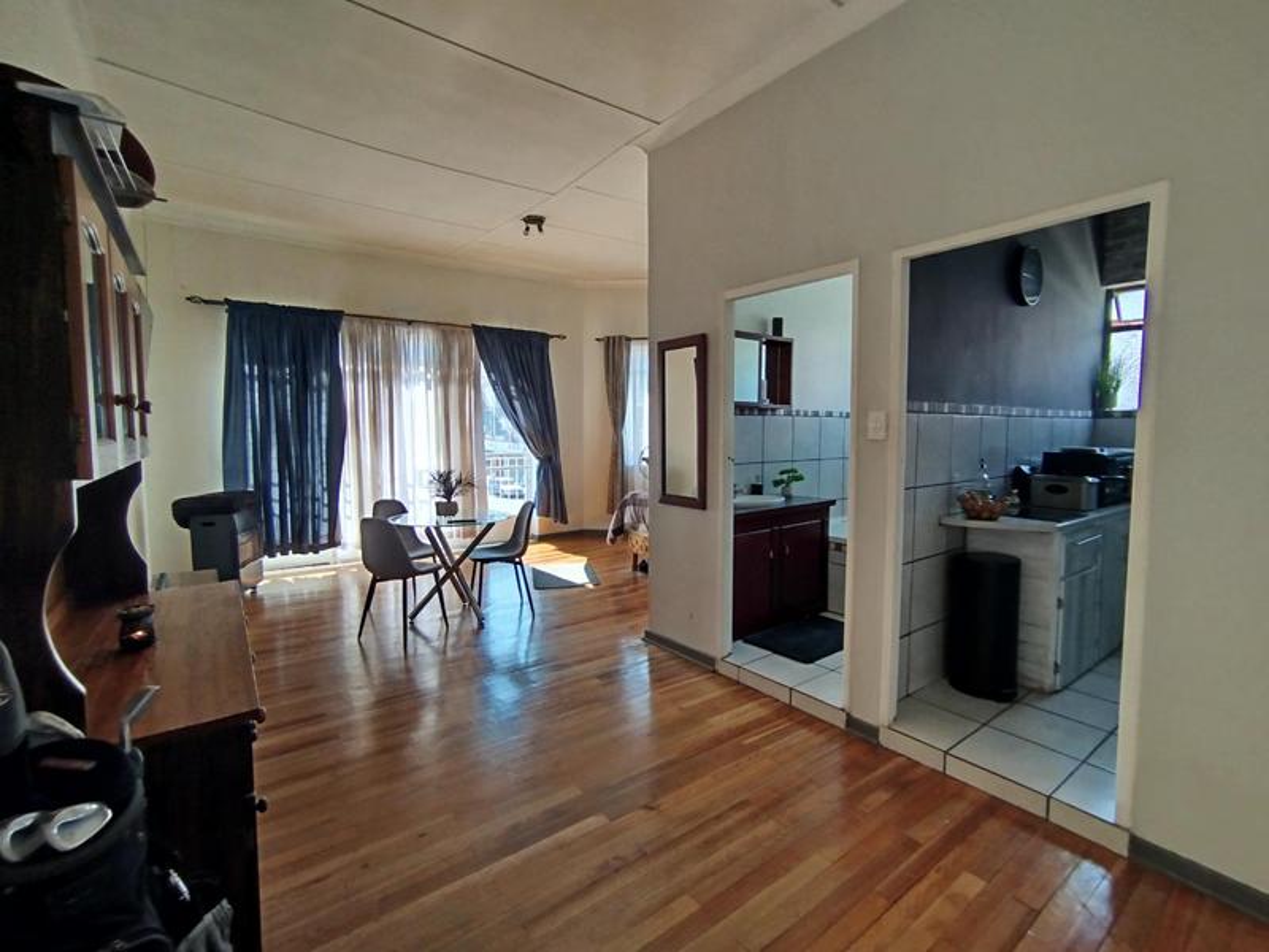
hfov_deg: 98.2
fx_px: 550
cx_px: 634
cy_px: 476
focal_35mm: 15
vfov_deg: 81.7
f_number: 2.2
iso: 64
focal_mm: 1.65
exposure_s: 1/50
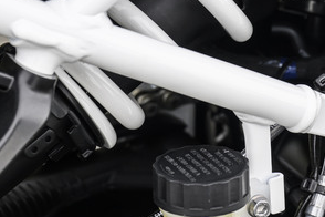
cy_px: 42
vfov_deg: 6.2
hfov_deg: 9.2
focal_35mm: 223
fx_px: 2013
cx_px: 137
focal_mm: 84
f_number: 5.6
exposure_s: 1/80
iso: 250
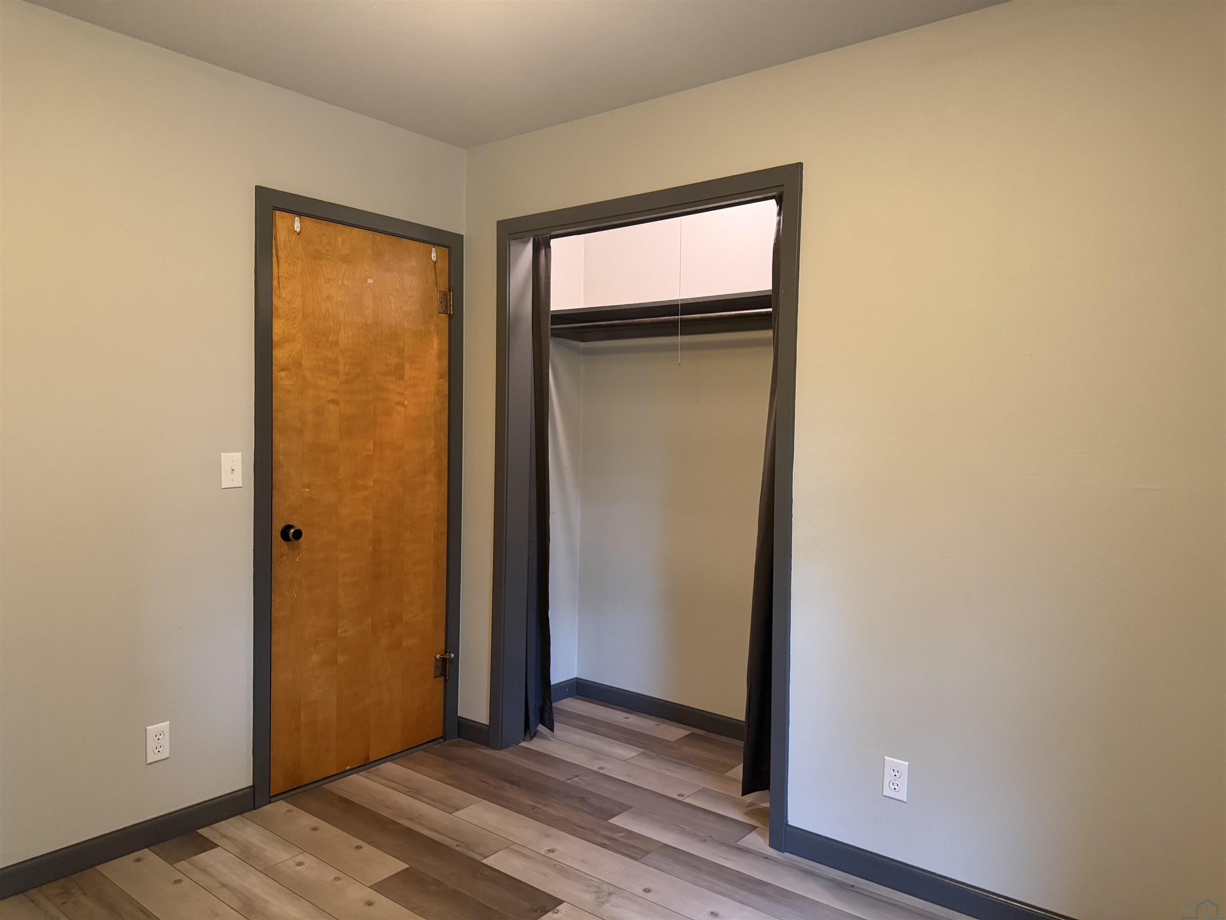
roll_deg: -0.6
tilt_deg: -1.7
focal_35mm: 24
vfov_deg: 56.8
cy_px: 460
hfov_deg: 71.6
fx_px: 850
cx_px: 613
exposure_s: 1/60
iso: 500
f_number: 1.78
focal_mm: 6.76
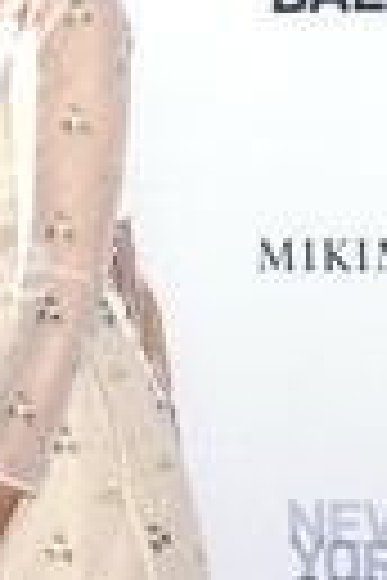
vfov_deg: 13.7
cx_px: -50
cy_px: 499
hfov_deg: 9.1
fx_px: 2402
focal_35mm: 149
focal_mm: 48
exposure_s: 1/200
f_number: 6.3
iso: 640
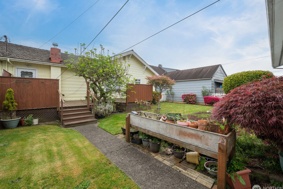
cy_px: 95
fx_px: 118
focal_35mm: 15
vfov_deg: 77.3
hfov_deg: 100.4
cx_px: 144
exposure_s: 1/30
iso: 100
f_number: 9
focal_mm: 14
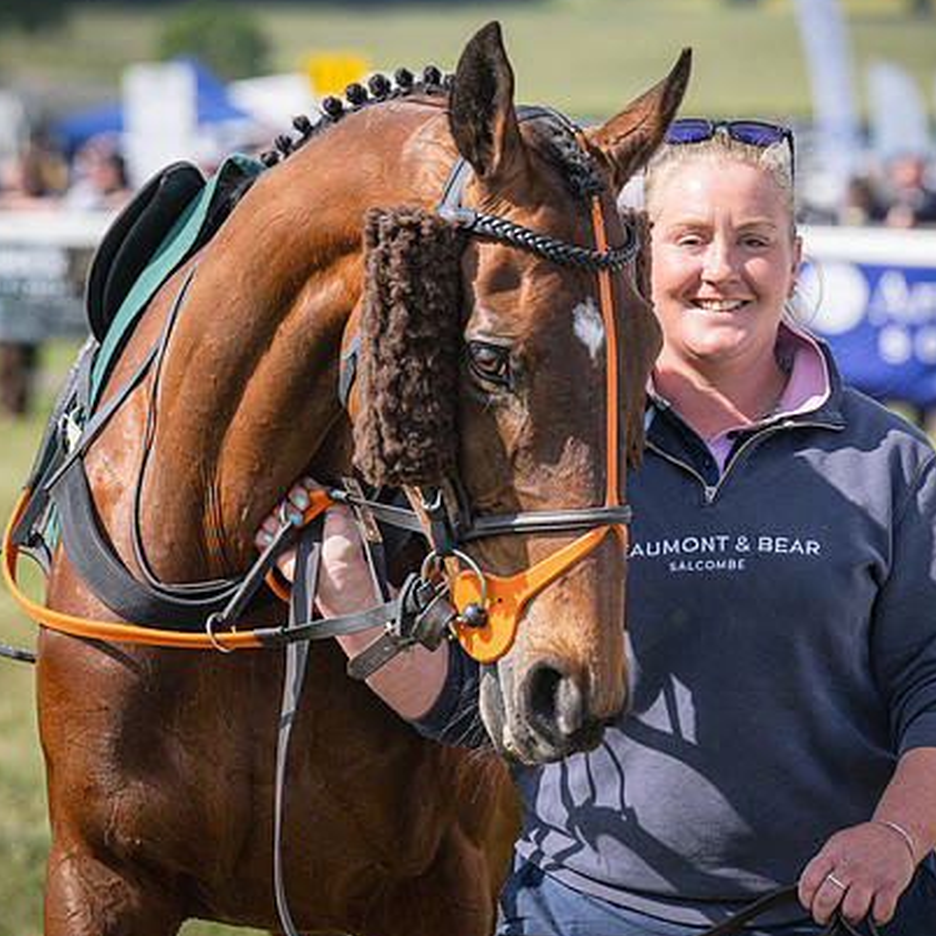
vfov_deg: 7.9
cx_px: 681
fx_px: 6791
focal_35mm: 222
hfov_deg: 7.9
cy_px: 297
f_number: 4
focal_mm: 120
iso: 200
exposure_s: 1/1600
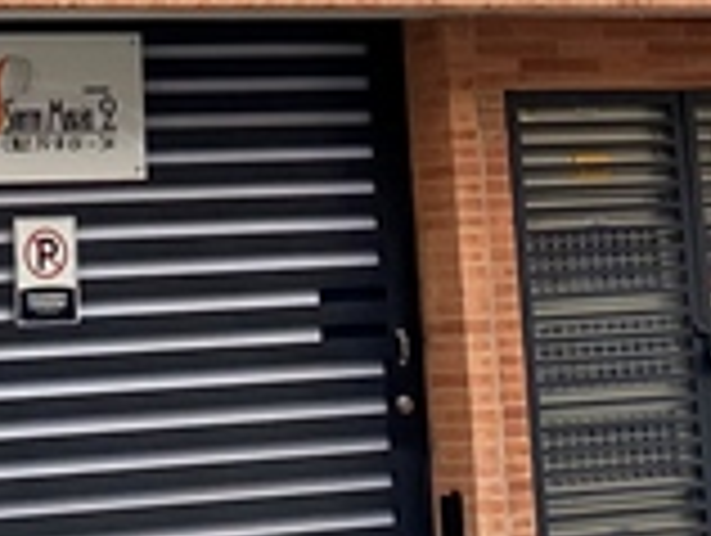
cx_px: 180
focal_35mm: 168
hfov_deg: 11.7
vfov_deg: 8.0
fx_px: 3456
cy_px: -847
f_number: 1.8
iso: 32
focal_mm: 4.25
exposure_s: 1/742
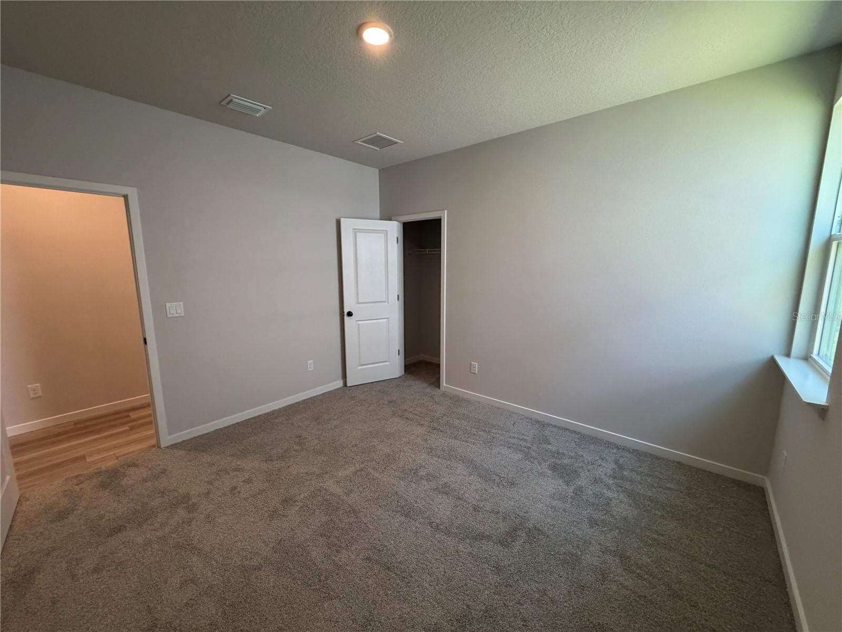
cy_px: 316
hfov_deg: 102.1
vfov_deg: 85.7
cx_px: 421
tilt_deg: -6.8
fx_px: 341
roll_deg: +1.4
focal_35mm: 14
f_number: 2.2
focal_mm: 2.22
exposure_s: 1/120
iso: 320
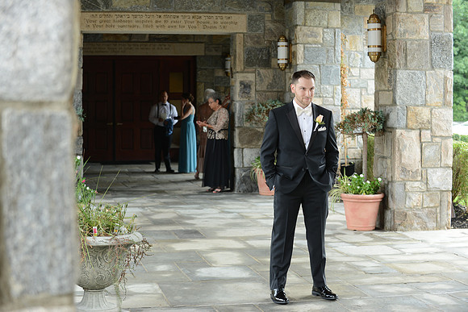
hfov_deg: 28.8
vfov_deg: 19.5
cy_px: 156
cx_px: 234
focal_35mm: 70
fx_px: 910
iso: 320
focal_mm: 70
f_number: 5.6
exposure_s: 1/80
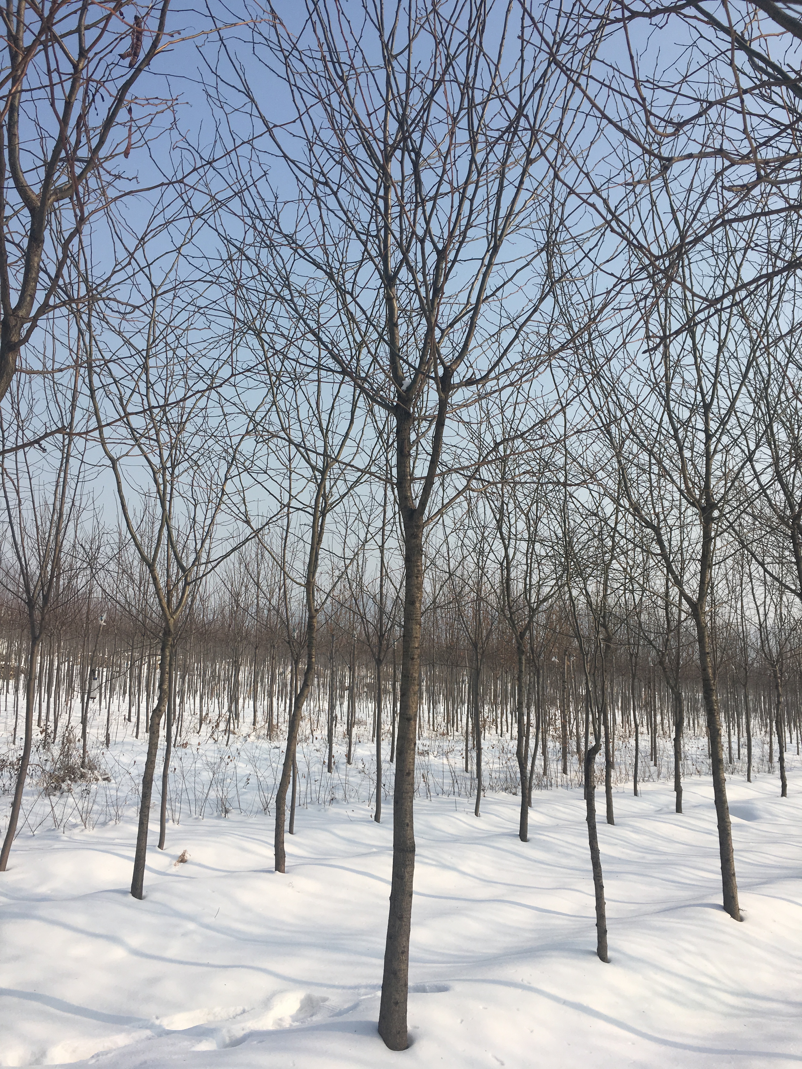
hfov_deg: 48.2
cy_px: 534
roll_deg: -1.5
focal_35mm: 29
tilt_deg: +10.3
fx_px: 896
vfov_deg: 61.7
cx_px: 401
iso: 25
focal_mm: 4.15
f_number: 2.2
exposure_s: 1/2024
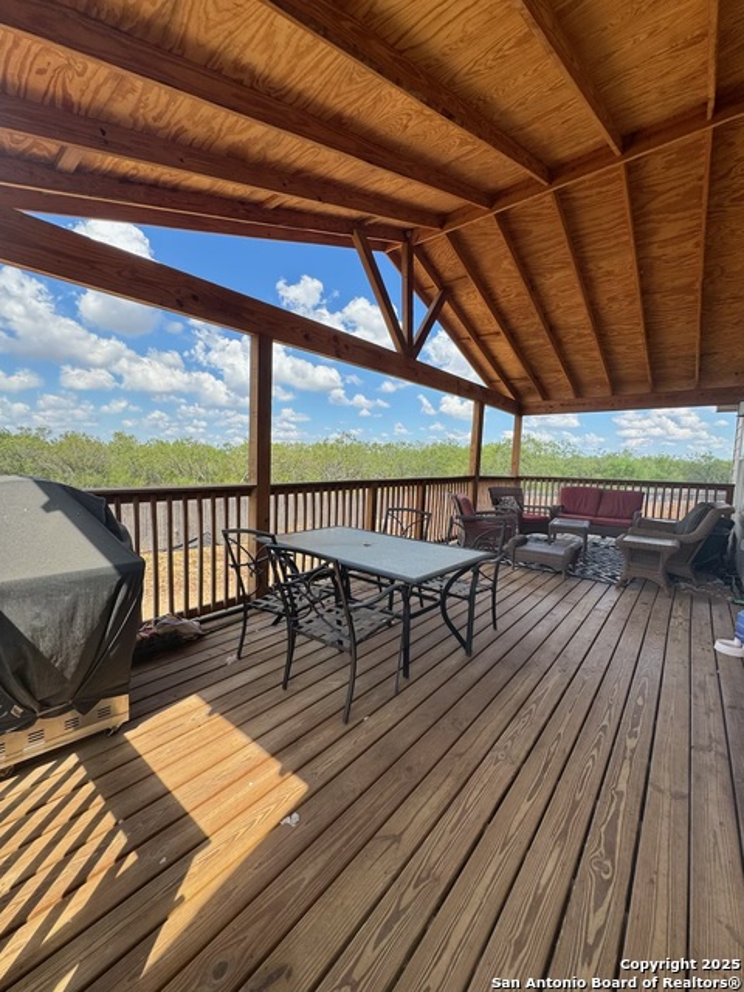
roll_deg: -1.4
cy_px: 496
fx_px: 401
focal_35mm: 14
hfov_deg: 85.7
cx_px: 372
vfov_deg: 102.1
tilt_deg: -3.8
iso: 40
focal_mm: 2.22
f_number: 2.2
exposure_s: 1/636
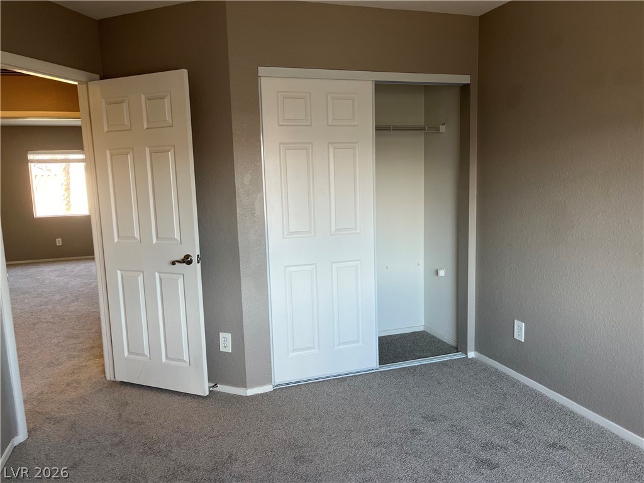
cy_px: 242
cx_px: 322
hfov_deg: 67.3
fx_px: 484
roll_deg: +1.2
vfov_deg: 53.1
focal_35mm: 26
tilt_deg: -8.2
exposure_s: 1/120
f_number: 1.6
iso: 100
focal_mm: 5.1
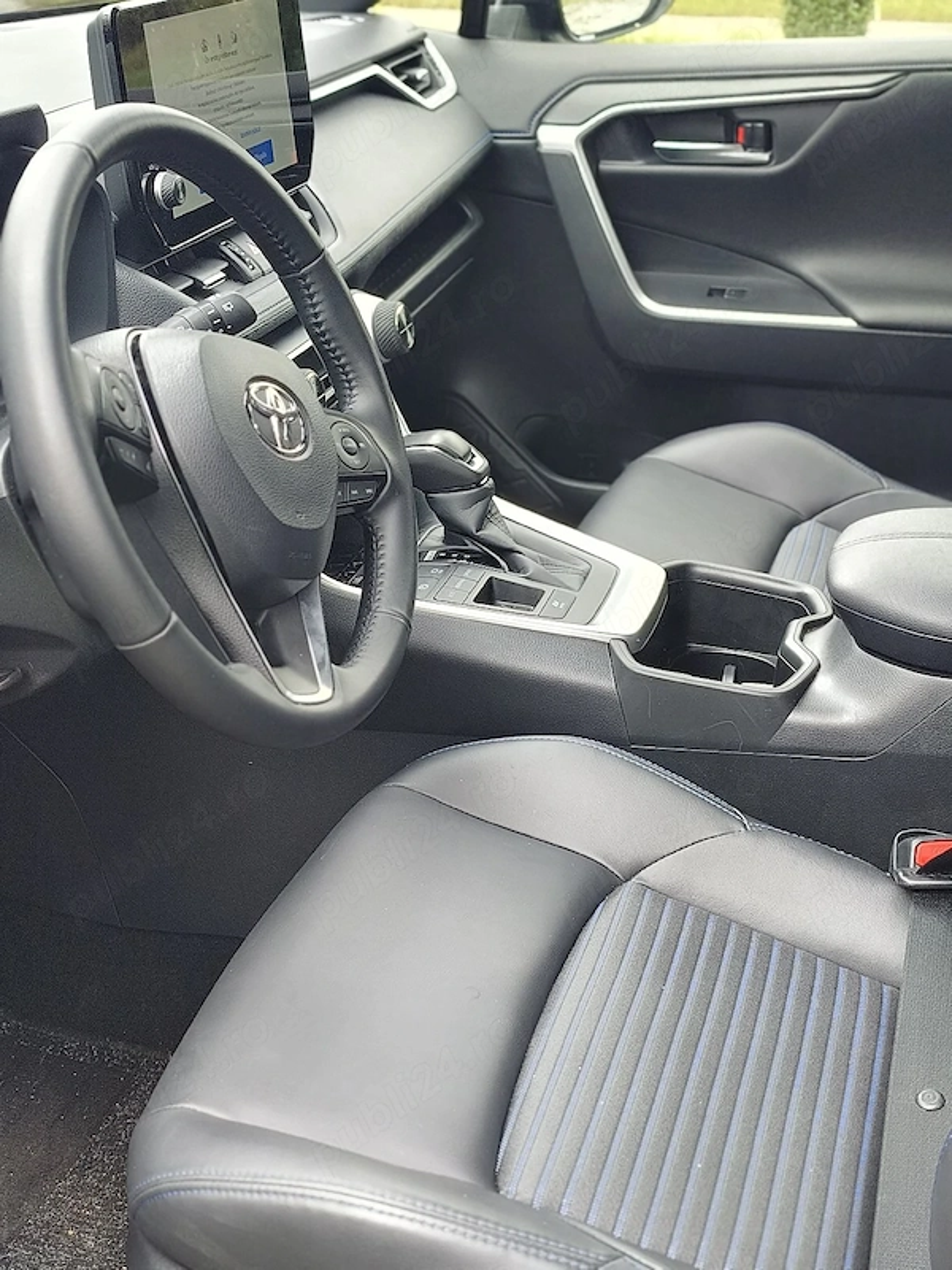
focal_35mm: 46
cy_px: 635
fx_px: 1687
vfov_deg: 41.2
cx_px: 476
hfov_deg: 31.5
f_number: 1.7
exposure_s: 1/101
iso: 80
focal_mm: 6.06
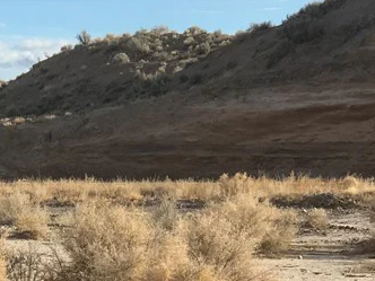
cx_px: 75
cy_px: 340
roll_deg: +0.1
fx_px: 1907
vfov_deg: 8.3
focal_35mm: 176
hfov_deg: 11.2
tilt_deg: -4.6
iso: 20
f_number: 2.8
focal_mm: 6.6
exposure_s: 1/997
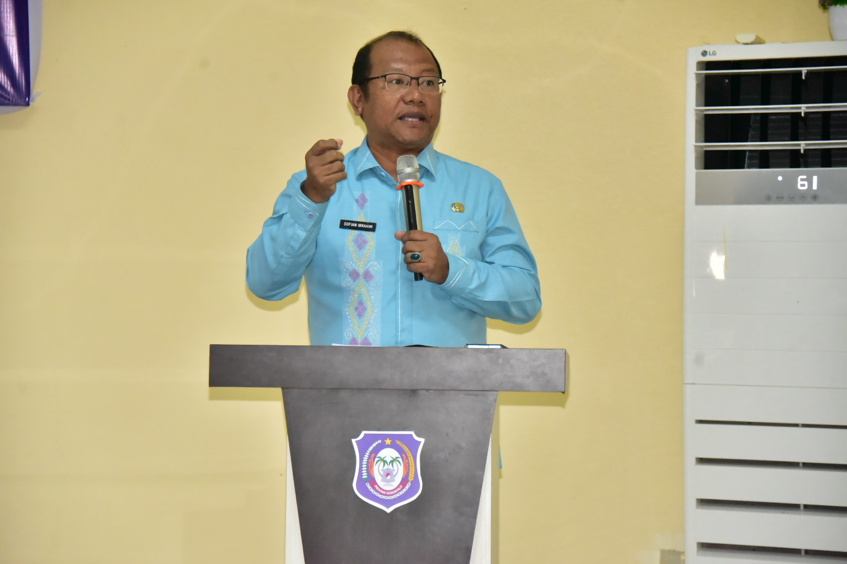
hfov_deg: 15.2
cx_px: 424
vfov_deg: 10.2
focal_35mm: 135
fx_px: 3176
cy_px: 282
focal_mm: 135
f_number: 5.6
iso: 9000
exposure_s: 1/200
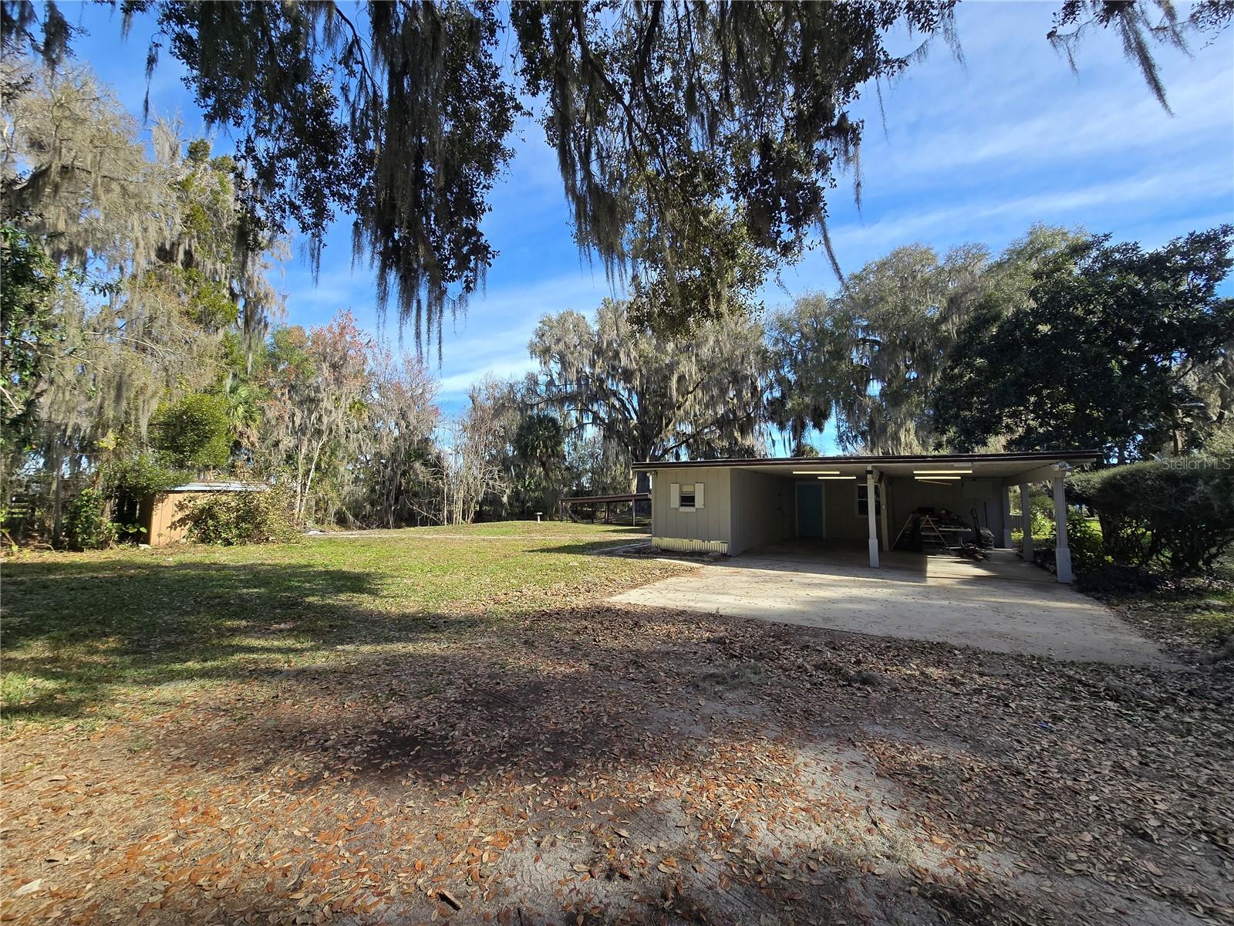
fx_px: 463
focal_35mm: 13
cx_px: 617
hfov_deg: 106.2
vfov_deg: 89.9
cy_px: 463
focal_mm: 2.2
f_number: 2.2
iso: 50
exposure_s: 1/963
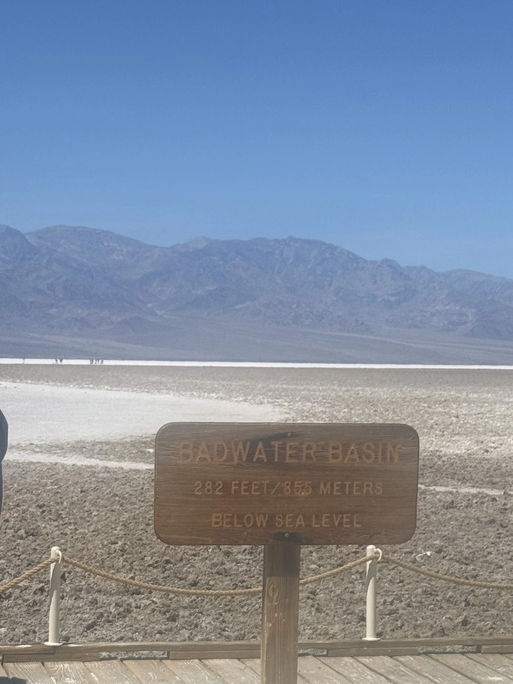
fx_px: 1739
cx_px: 213
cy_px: 533
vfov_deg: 22.0
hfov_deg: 16.8
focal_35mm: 88
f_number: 1.78
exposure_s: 1/11364
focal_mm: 6.76
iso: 64
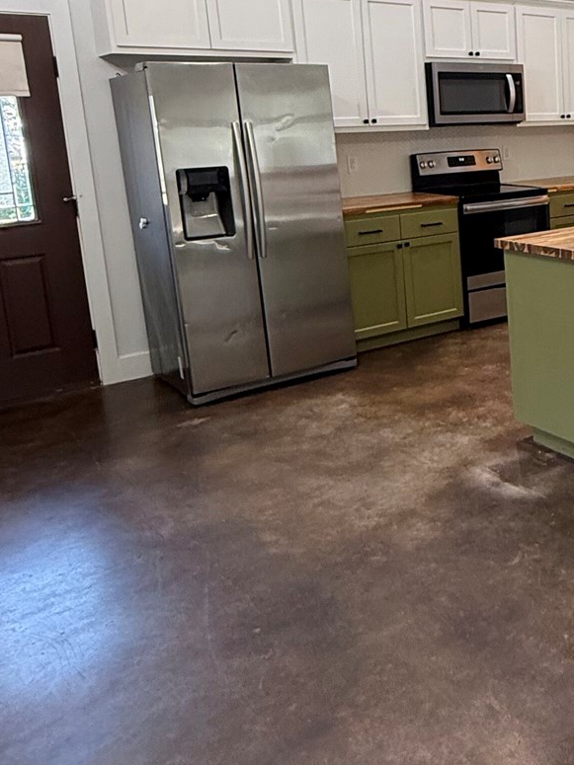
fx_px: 818
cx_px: 605
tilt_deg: -6.7
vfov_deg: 49.5
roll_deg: +1.2
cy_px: 269
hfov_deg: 34.3
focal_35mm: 37
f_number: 2.2
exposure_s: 1/60
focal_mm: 2.22
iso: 250
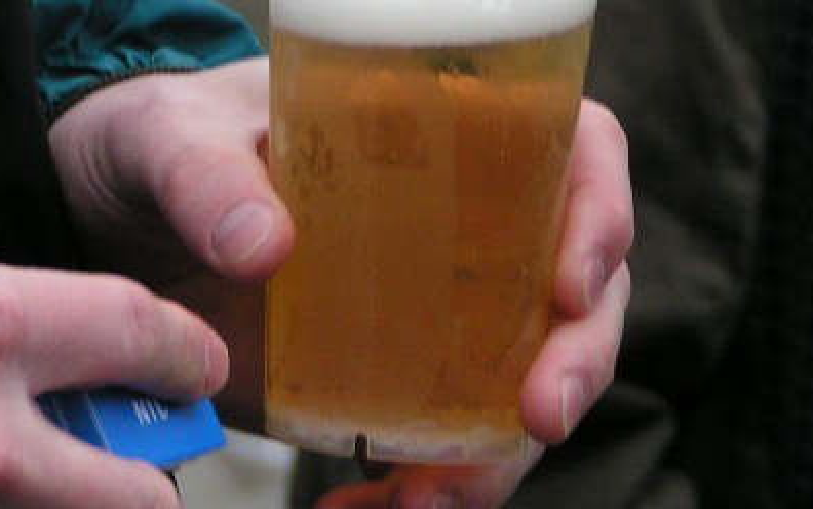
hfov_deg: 6.5
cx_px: 154
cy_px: 205
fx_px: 7116
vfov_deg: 4.1
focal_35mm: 321
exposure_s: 1/200
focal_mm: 22.9
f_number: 3.5
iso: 125
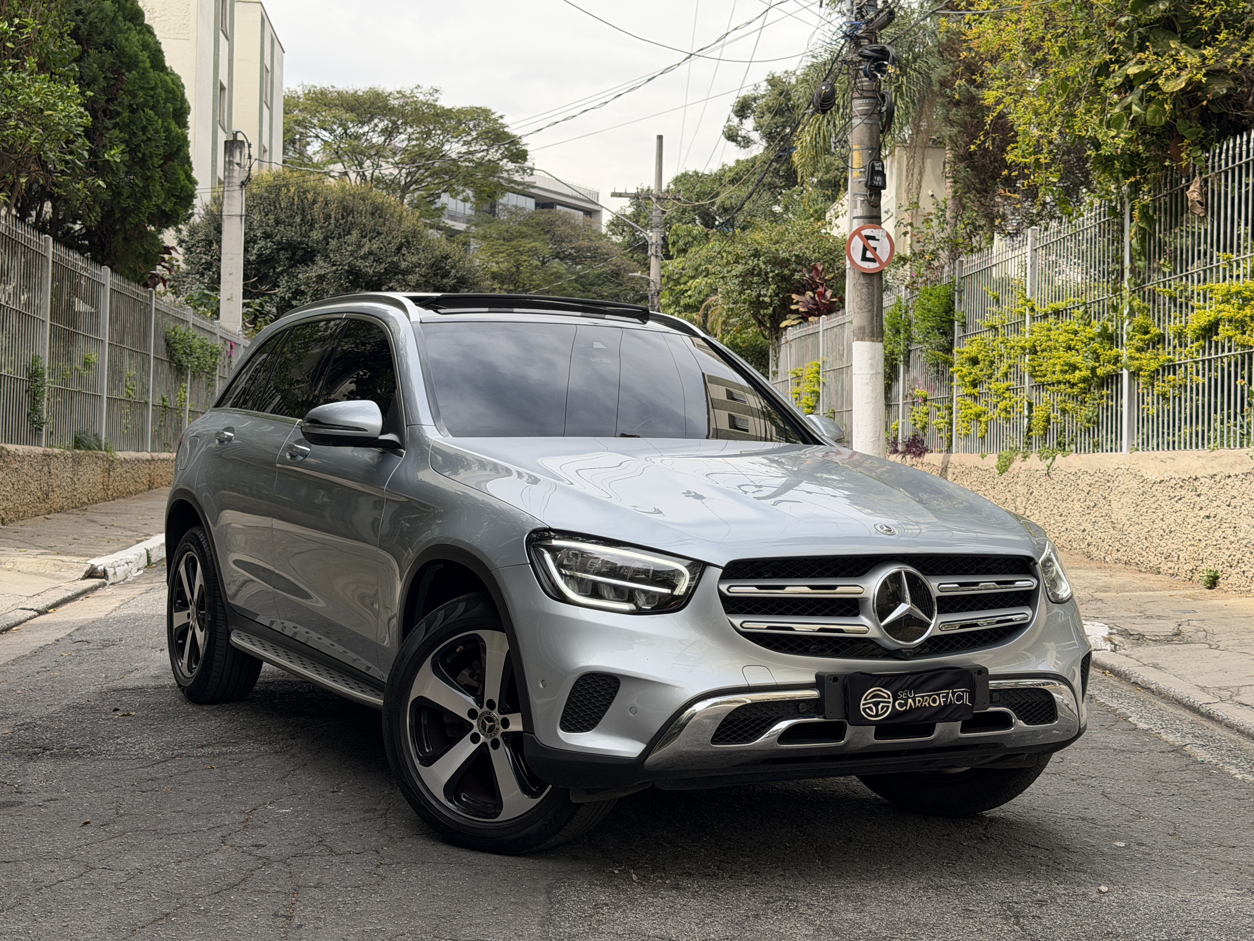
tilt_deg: +0.9
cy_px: 463
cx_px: 636
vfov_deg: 29.7
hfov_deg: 38.9
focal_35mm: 49
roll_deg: -0.8
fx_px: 1775
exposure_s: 1/2146
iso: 80
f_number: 1.78
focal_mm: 6.76
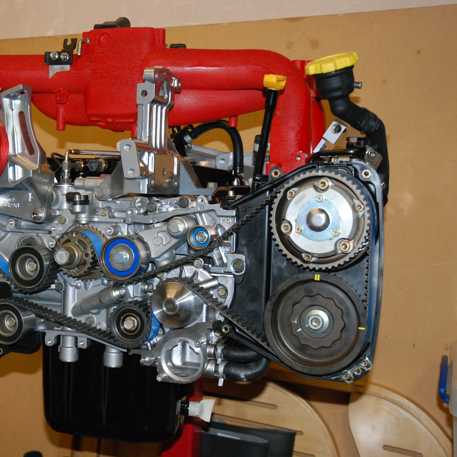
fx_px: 891
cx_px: 130
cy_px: 228
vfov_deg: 28.8
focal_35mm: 60
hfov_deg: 28.5
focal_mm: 31
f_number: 4.5
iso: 640
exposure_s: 1/60
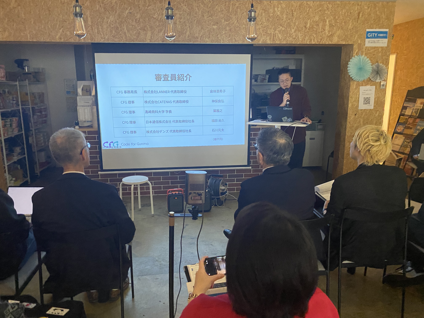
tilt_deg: -12.1
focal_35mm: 26
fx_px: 318
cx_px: 212
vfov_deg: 53.1
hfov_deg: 67.3
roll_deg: -0.8
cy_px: 159
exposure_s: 1/30
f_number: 1.8
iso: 500
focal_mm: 4.25
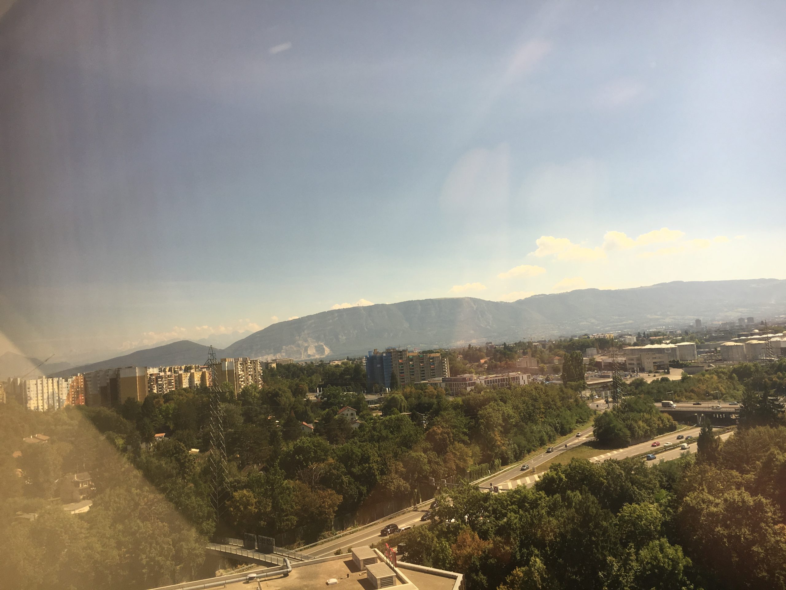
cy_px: 295
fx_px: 658
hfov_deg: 61.7
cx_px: 393
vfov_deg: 48.2
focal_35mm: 29
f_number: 2.2
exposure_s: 1/864
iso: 25
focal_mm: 4.15
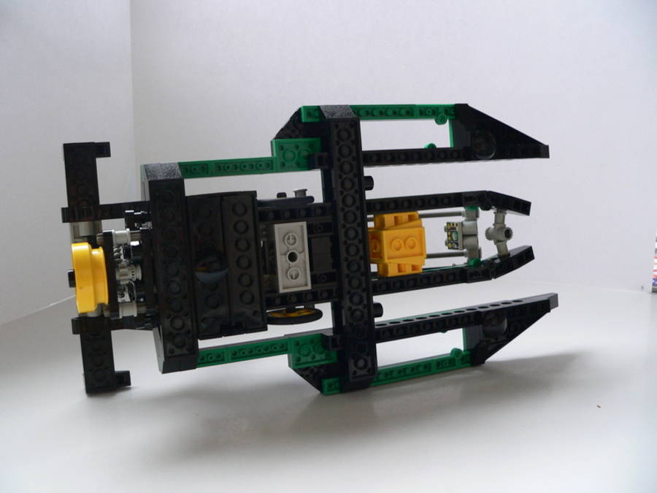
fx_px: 683
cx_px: 328
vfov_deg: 39.7
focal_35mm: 36
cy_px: 246
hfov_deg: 51.4
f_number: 2.8
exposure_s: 1/30
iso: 200
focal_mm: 6
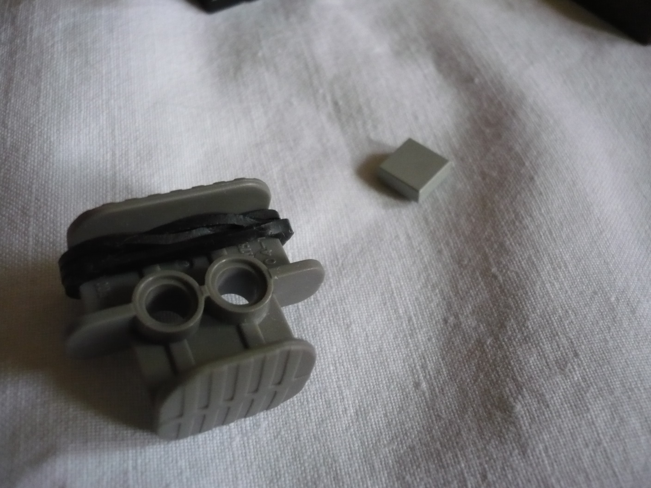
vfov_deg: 40.7
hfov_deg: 52.6
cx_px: 326
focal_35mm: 35
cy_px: 244
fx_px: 658
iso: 320
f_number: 2.8
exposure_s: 1/60
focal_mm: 5.8
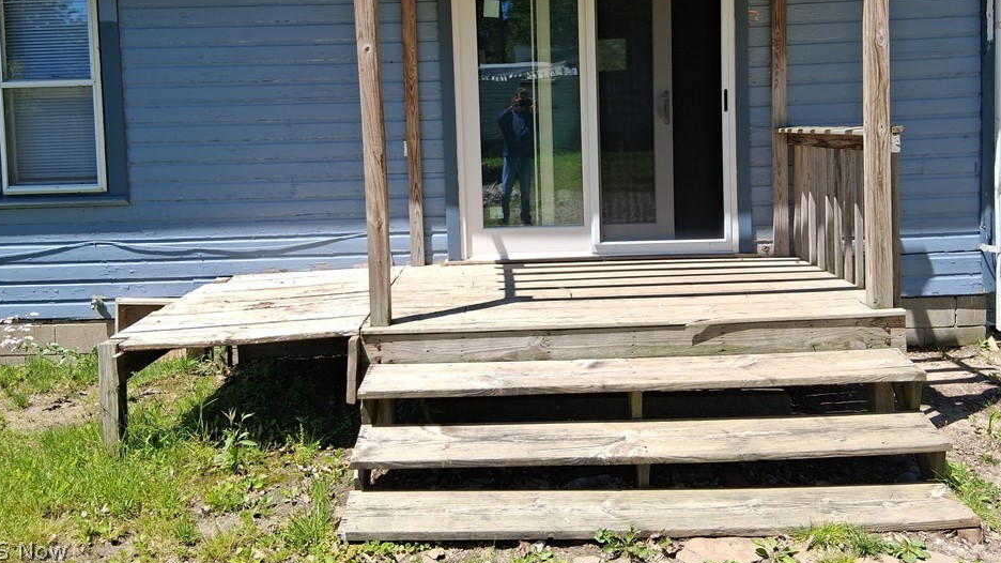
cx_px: 504
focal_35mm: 31
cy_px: 157
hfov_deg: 62.6
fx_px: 823
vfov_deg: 37.0
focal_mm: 3.98
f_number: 1.8
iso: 25
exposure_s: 1/407
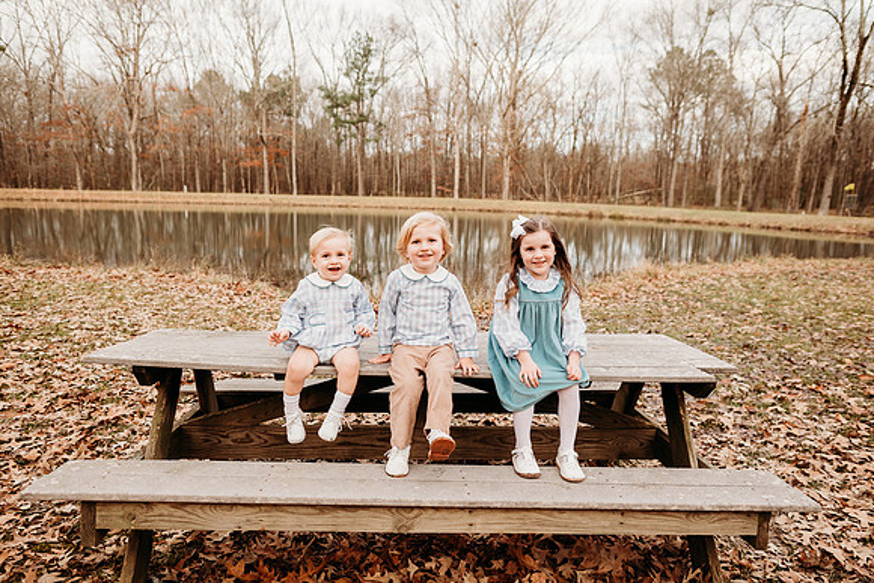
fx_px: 583
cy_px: 292
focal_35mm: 24
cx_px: 437
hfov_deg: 73.7
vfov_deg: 53.2
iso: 125
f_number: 3.2
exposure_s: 1/320
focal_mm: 24
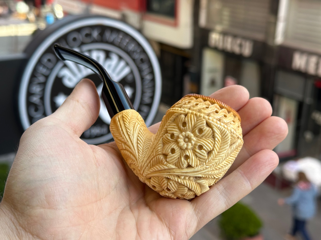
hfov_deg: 39.7
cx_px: 160
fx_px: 445
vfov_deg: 30.3
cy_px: 120
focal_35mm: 48
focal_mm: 6.86
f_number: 1.78
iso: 64
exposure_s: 1/304
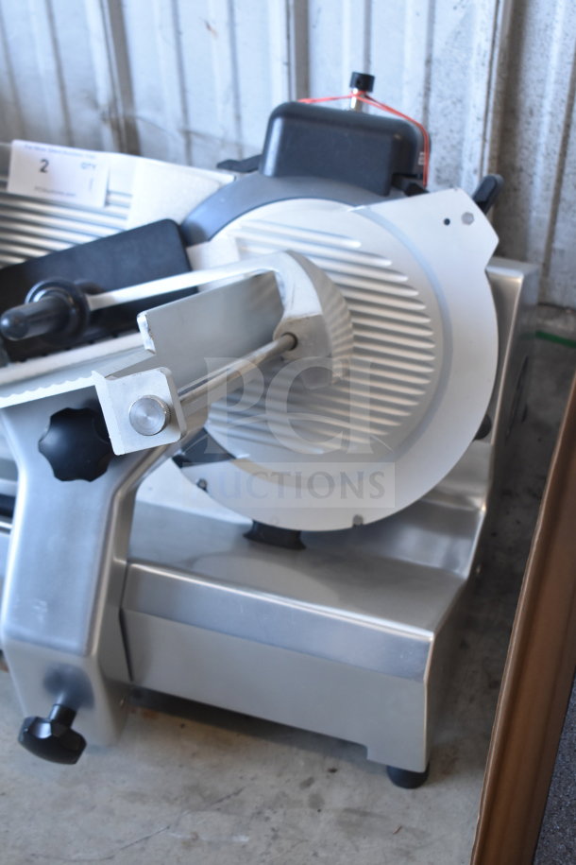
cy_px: 432
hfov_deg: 22.6
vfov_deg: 33.4
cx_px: 288
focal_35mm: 60
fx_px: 1440
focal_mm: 40
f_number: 5
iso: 800
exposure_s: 1/60
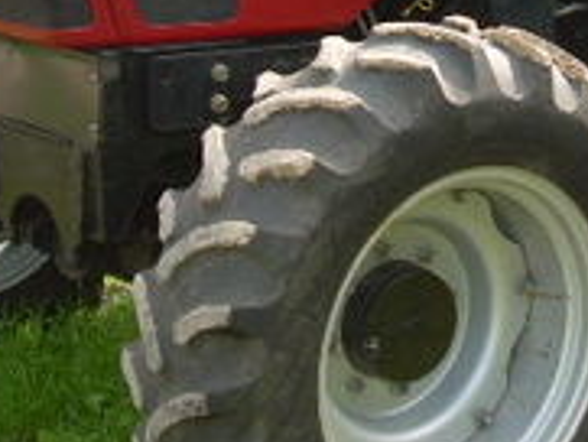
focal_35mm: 114
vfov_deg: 12.7
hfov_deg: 17.1
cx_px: 471
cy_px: -107
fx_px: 1938
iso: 50
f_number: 2.8
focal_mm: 6.3
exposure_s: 1/229
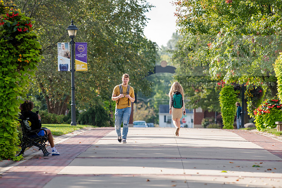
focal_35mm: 300
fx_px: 2350
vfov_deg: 4.6
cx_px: 141
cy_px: 94
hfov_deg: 6.9
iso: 320
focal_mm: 300
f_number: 6.3
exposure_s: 1/400
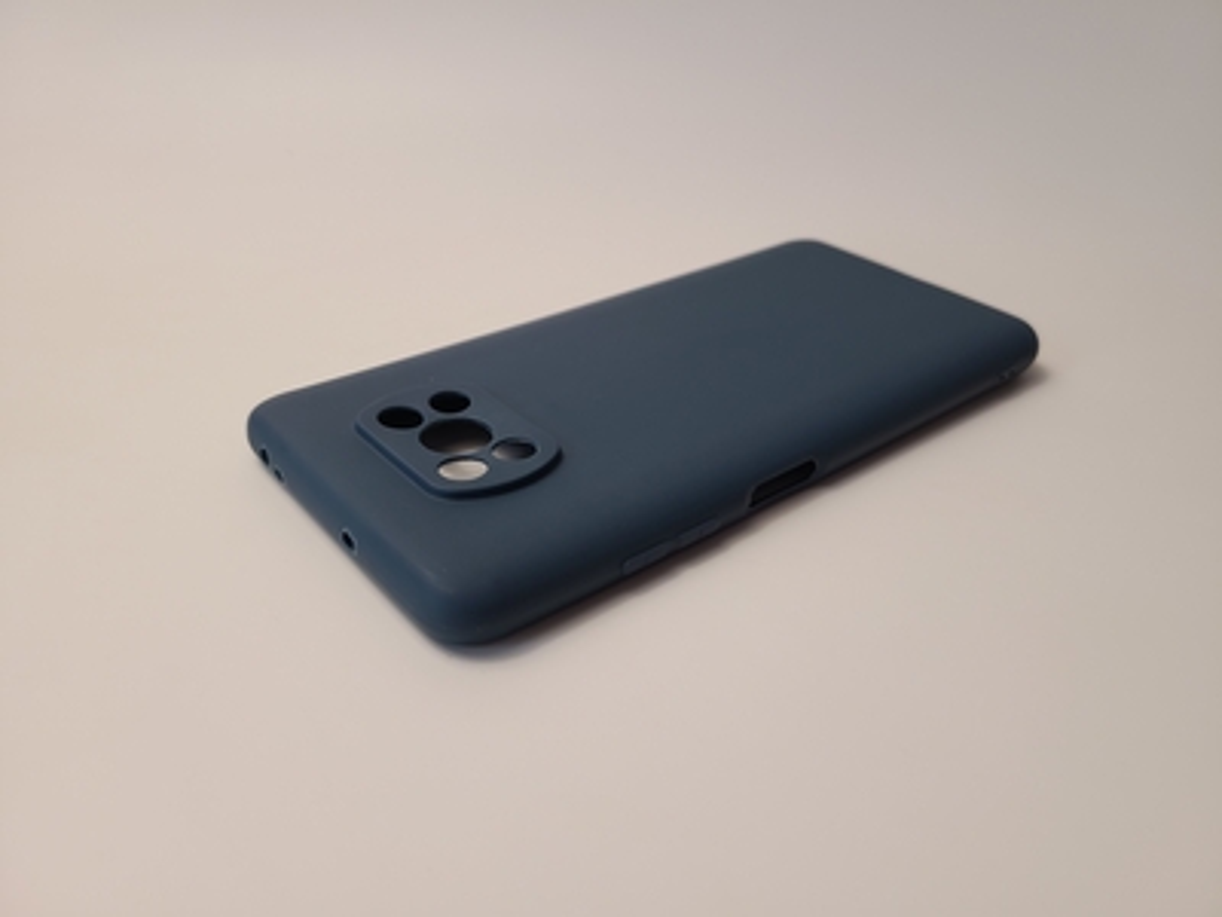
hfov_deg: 67.3
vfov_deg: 53.1
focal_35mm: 26
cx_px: 611
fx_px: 918
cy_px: 458
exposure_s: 1/100
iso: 64
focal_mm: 5.4
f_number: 1.8
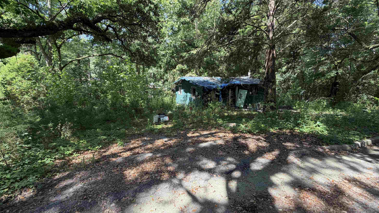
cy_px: 112
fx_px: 161
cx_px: 193
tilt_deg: -8.7
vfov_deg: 67.0
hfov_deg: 99.4
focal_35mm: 16
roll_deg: +1.3
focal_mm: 2.22
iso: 50
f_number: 2.2
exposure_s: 1/121
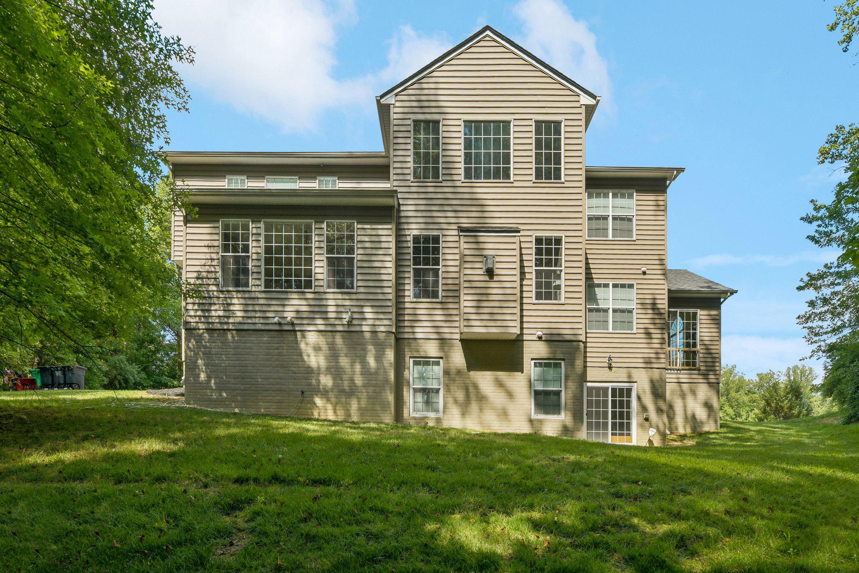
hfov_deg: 104.3
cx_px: 430
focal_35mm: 14
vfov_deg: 81.2
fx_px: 334
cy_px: 286
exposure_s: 1/200
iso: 100
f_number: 8
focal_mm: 14
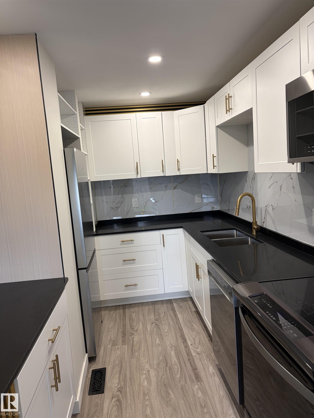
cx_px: 157
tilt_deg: -6.8
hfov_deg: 53.1
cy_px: 209
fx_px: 314
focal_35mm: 26
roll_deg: +3.9
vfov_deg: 67.3
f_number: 1.6
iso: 125
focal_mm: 5.96
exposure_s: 1/120
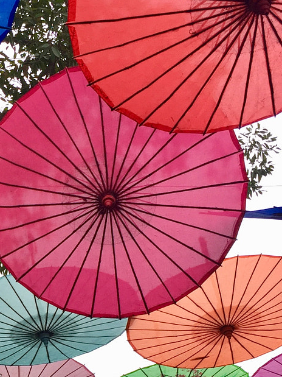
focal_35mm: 75
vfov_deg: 25.3
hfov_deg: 18.9
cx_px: -28
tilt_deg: +27.1
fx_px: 815
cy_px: 328
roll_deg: +1.8
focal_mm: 4.15
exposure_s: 1/100
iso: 32
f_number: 2.2
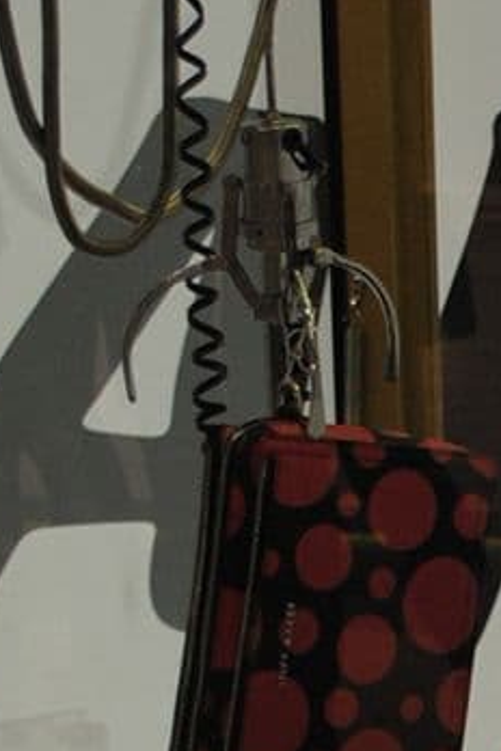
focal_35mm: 145
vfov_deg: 13.9
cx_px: 1021
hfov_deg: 8.9
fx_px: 3027
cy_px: 805
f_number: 4.5
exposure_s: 1/160
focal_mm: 28
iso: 200
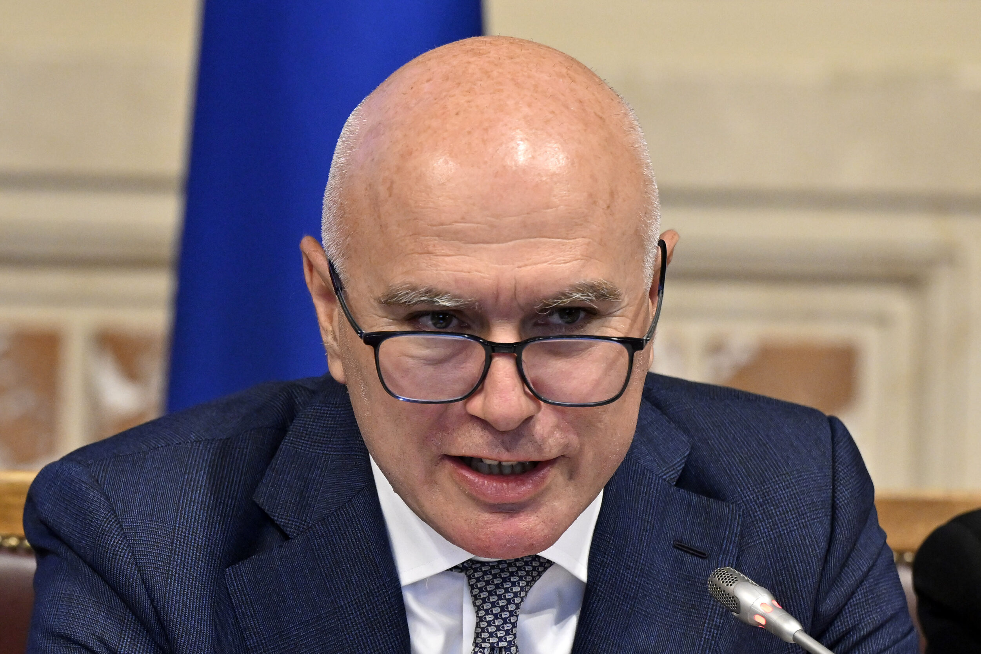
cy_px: 325
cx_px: 492
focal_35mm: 307
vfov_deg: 4.5
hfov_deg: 6.7
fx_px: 8365
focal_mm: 200
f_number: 4
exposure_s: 1/250
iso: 2500
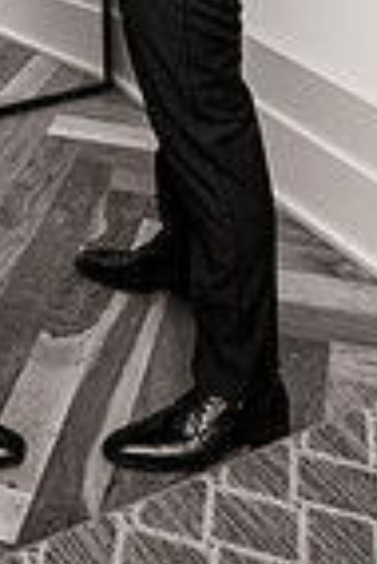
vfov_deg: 22.1
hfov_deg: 17.6
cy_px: -282
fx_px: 1191
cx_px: 4
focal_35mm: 76
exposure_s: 1/125
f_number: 3.5
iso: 800
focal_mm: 24
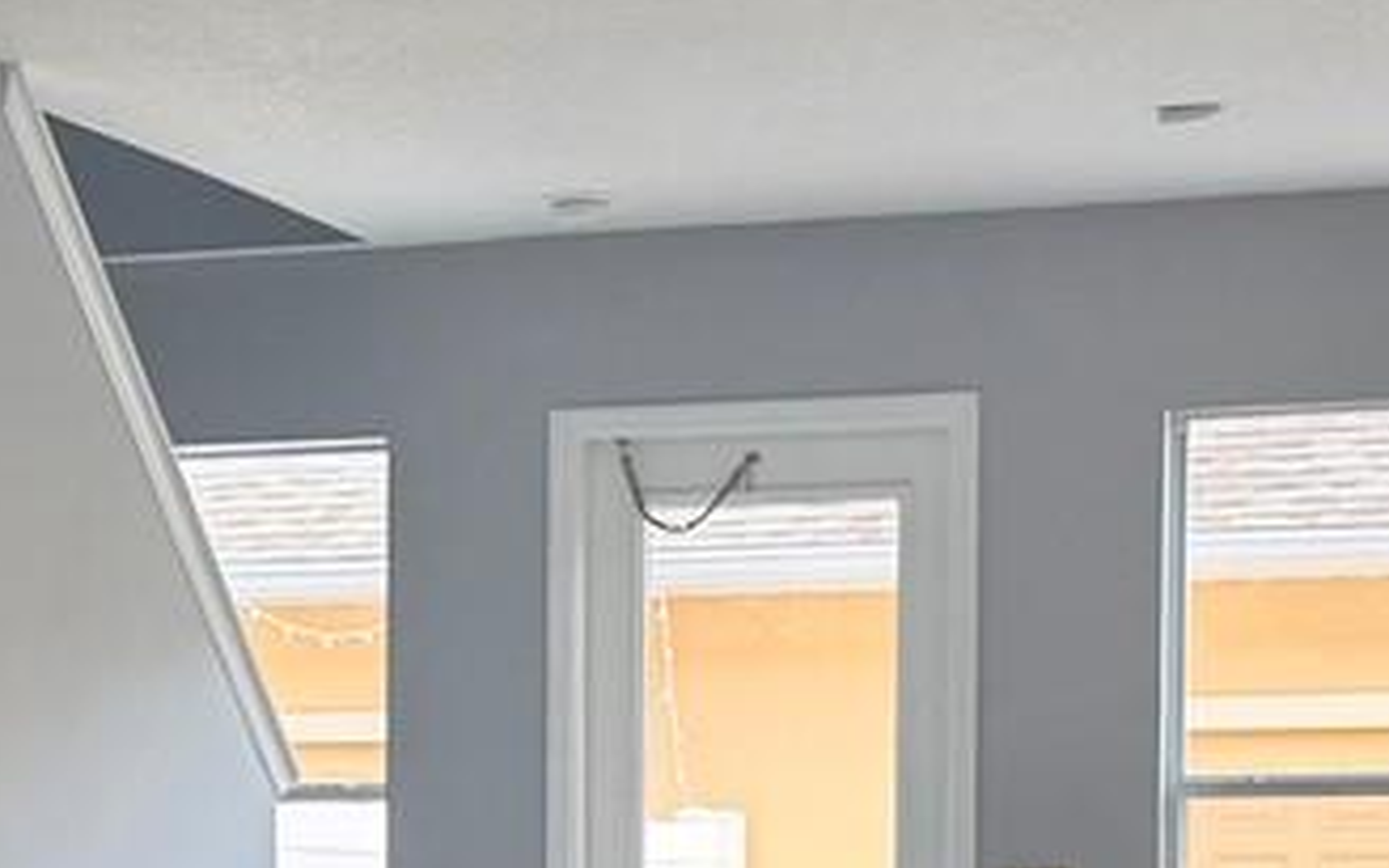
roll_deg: +0.3
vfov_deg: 10.4
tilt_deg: +0.0
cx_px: -34
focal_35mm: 124
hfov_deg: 16.4
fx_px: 4694
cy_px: 953
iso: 80
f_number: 1.78
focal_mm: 6.76
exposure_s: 1/259
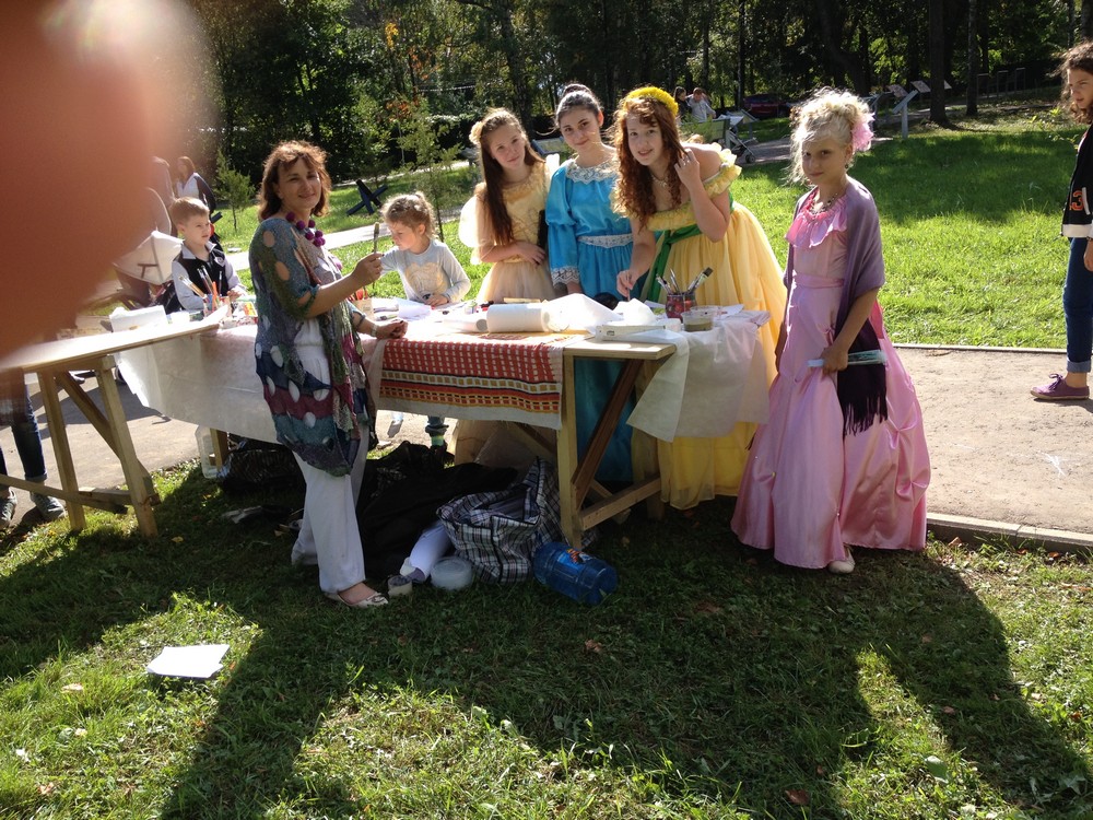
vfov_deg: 40.7
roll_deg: +5.5
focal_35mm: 35
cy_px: 410
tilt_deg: -17.5
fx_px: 1105
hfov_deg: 52.6
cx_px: 546
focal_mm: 4.28
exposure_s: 1/681
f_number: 2.4
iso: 50
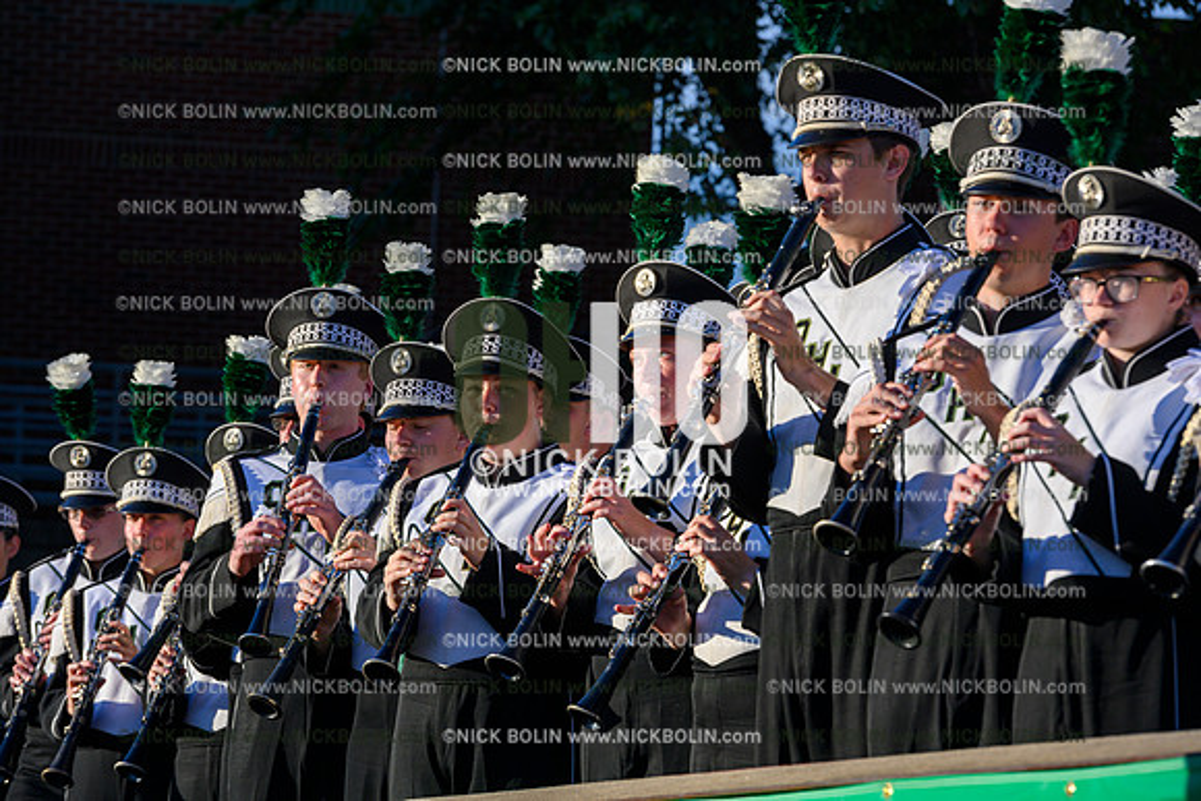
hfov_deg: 11.7
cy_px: 400
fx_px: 5839
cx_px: 600
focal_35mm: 175
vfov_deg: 7.9
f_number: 8
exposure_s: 1/640
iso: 160
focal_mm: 175
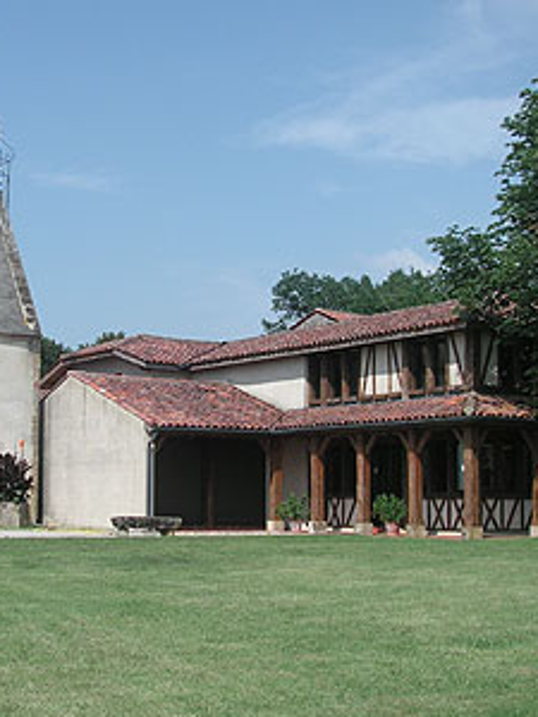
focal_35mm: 57
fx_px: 1181
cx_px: 165
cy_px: 327
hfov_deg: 25.5
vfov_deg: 33.8
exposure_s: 1/750
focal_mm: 6.3
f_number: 3.3
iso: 50
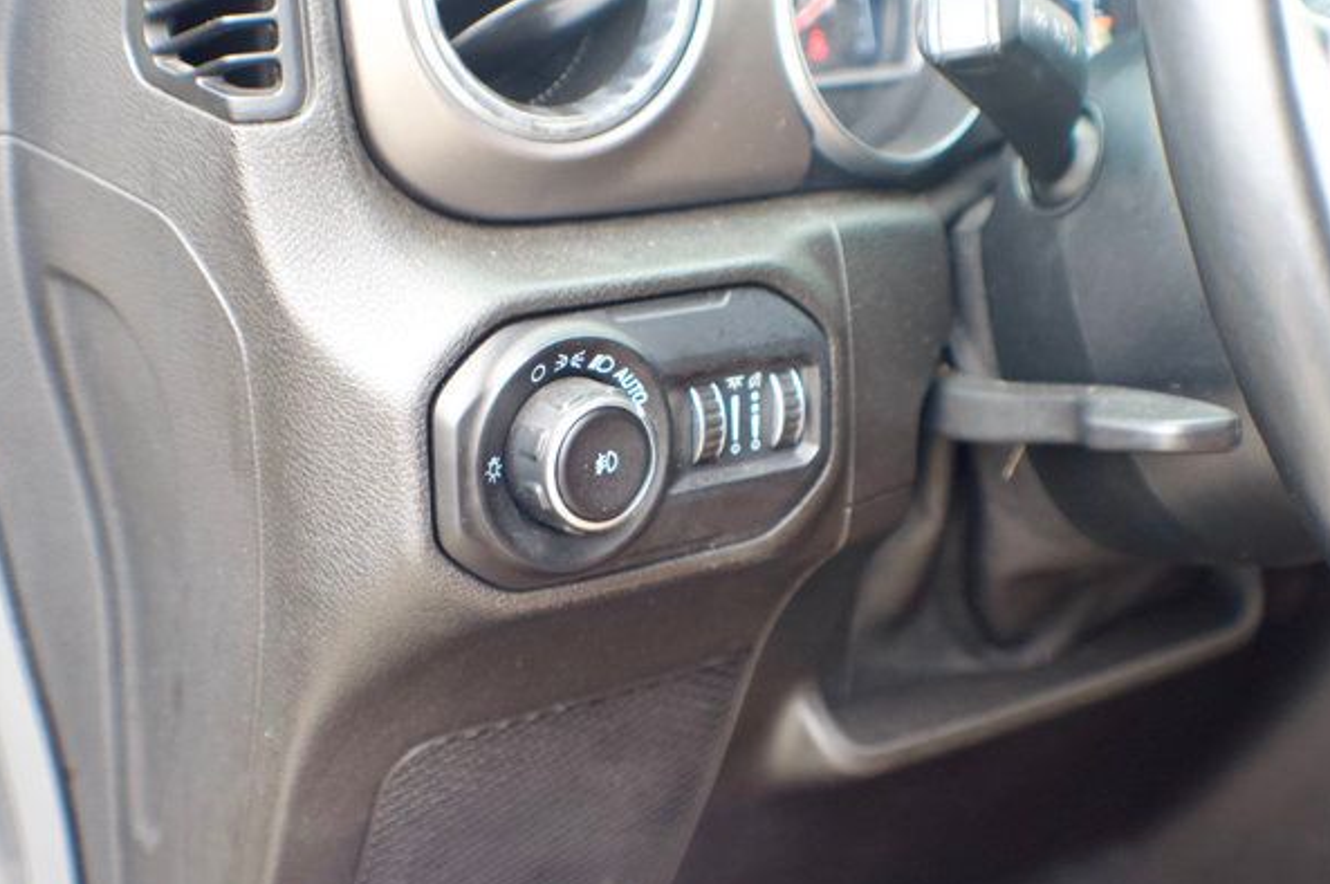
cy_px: 459
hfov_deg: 25.1
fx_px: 2989
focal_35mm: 81
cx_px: 624
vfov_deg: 16.8
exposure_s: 1/60
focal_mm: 50
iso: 1250
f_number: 4
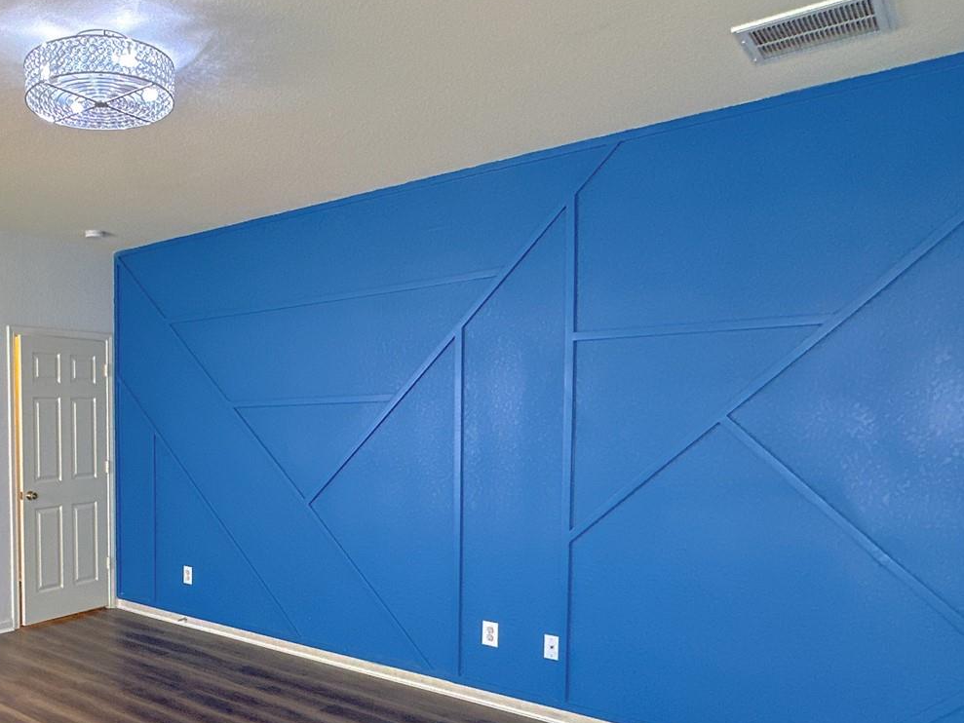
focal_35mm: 29
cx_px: 156
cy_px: 456
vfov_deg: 47.8
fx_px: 808
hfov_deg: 55.9
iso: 250
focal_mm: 2.22
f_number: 2.2
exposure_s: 1/60
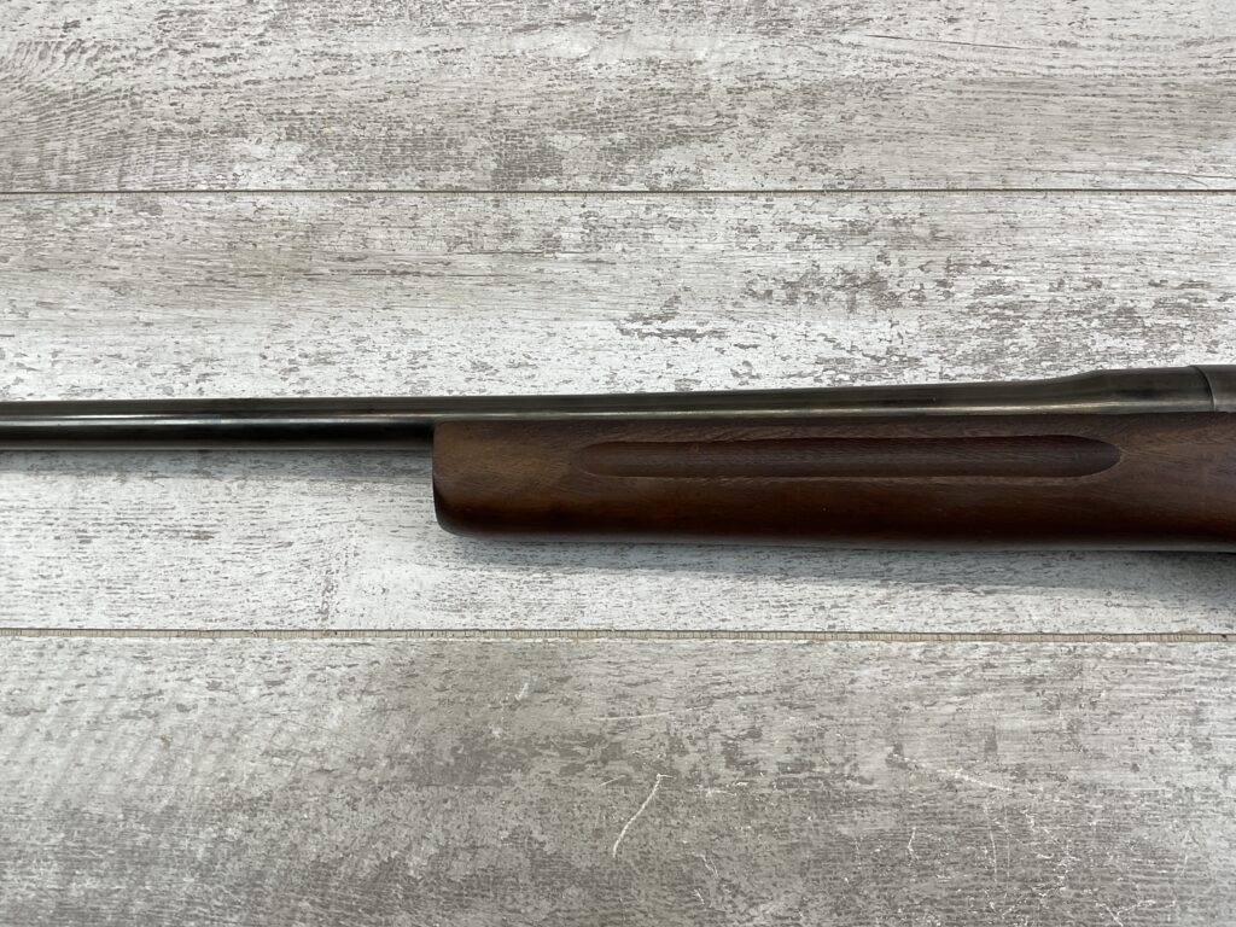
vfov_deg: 48.2
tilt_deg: -72.6
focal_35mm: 29
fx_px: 1035
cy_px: 464
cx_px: 618
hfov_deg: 61.7
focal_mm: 3
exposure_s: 1/172
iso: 16
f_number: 1.8
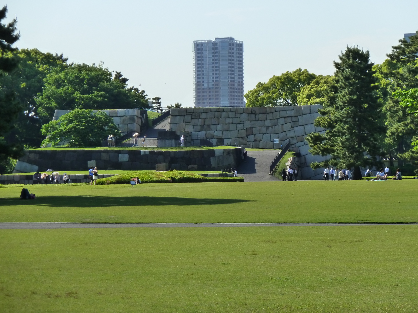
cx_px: 209
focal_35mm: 169
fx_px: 2041
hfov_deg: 11.7
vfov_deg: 8.8
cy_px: 156
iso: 200
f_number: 4.5
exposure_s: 1/400
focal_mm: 27.8
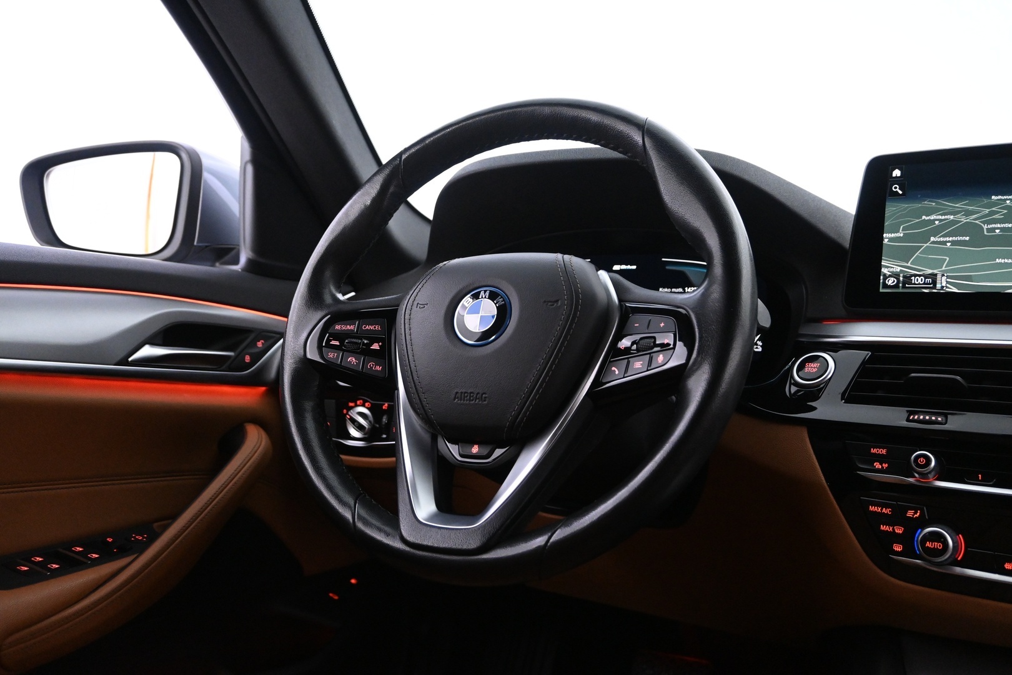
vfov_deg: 41.7
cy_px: 338
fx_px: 885
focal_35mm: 32
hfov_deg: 59.5
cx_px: 506
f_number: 4
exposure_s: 1/30
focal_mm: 21
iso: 3200
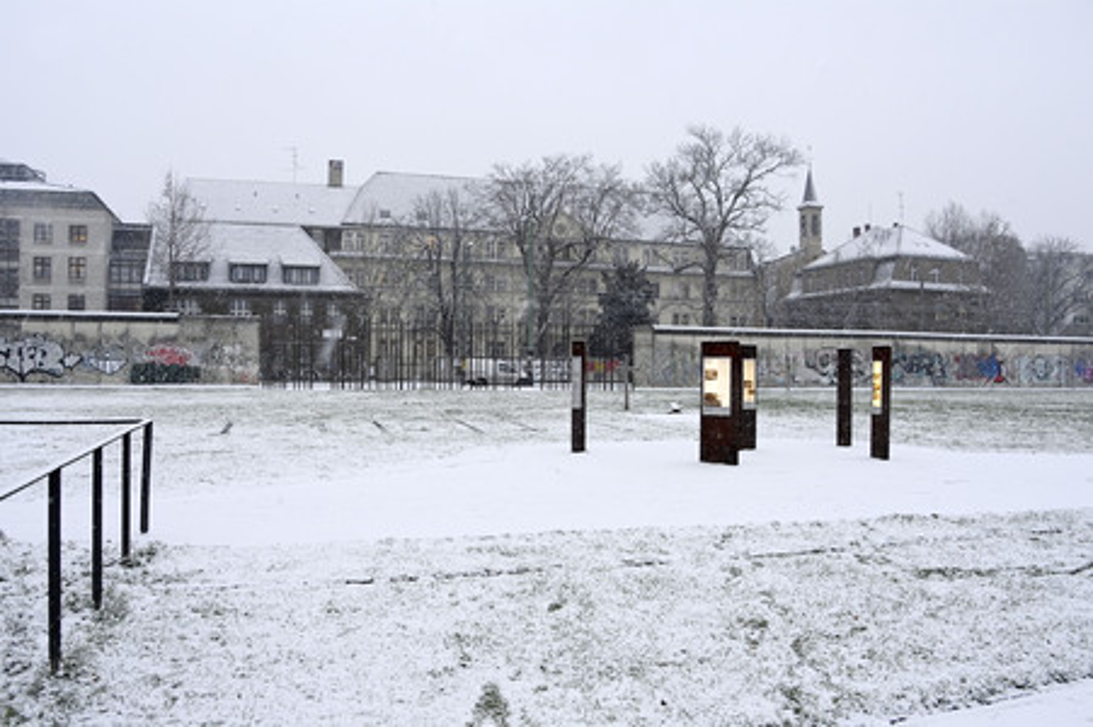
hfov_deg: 65.5
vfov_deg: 46.3
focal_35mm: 28
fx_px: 849
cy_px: 364
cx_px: 546
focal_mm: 28
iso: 1600
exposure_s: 1/100
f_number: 11
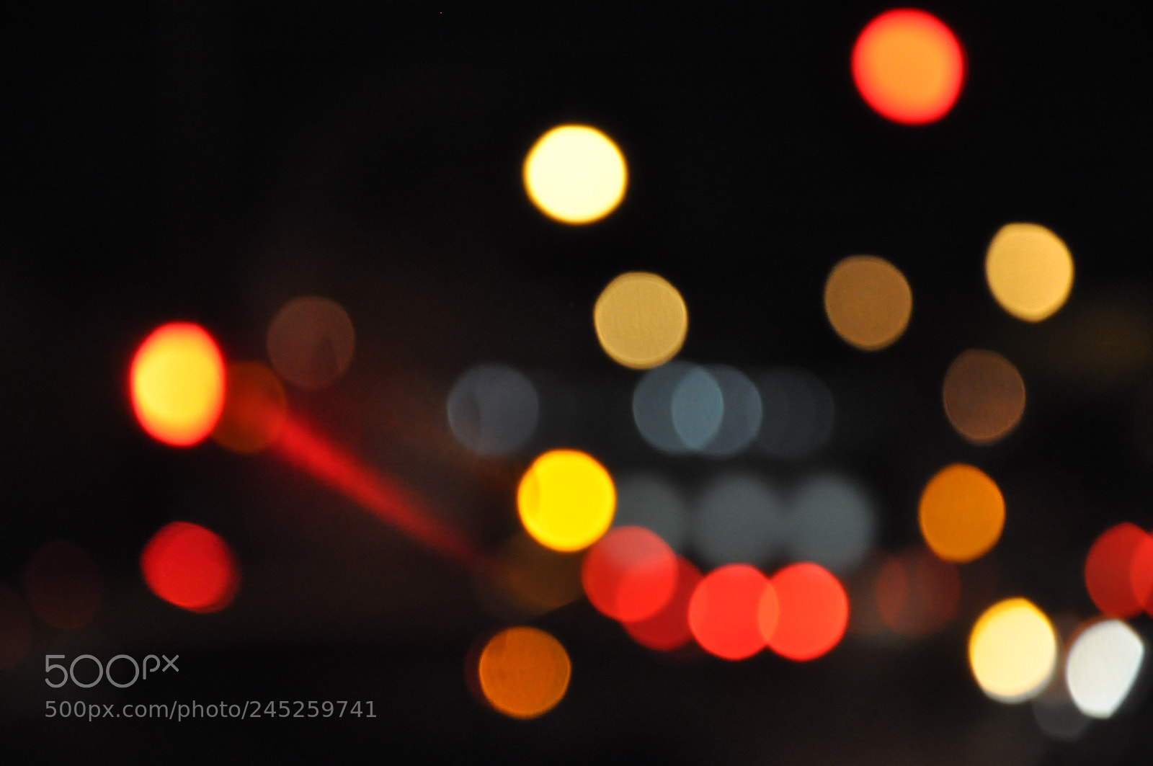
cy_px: 383
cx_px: 576
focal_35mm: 158
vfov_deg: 8.7
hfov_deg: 13.1
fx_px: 5039
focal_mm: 105
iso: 1600
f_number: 5.6
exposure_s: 1/40
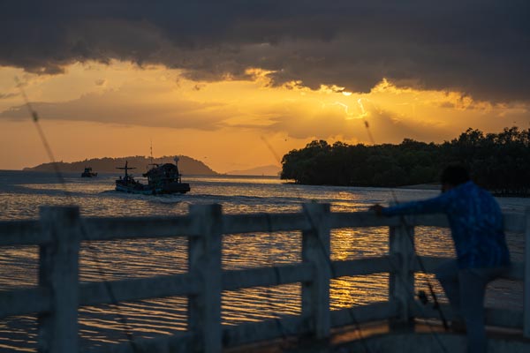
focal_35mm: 85
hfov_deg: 23.9
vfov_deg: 16.1
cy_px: 176
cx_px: 265
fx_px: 1251
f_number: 2.8
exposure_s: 1/10000
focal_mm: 85
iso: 250
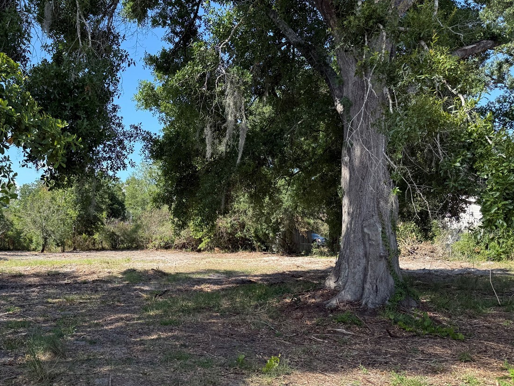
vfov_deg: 40.5
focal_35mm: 35
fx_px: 520
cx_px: 153
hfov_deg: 51.2
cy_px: 231
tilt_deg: +0.4
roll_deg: +0.7
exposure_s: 1/1385
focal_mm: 6.76
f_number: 1.78
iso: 80
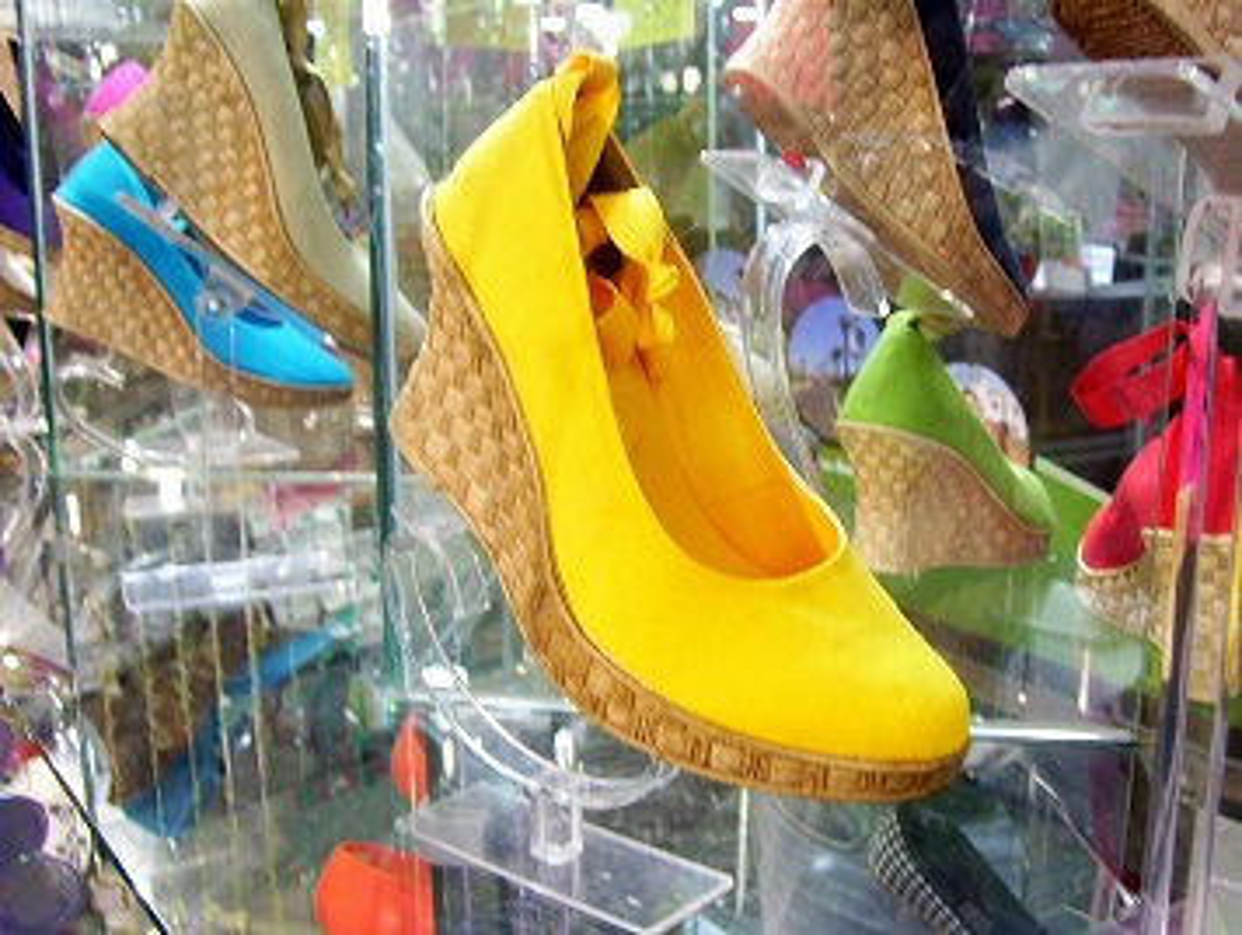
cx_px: 621
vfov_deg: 39.7
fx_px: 1293
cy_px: 468
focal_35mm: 36
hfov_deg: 51.3
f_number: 2.7
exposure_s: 1/15
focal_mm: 6
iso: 160
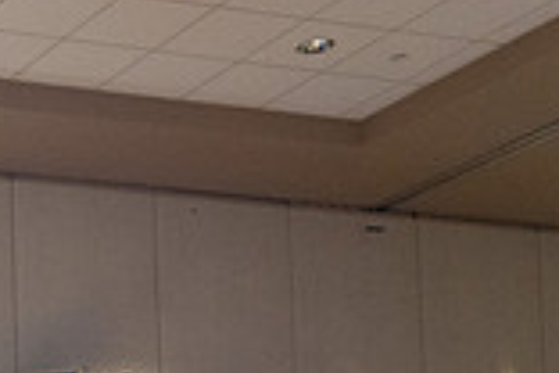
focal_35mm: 108
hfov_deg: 16.6
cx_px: -362
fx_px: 1677
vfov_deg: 11.8
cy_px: 644
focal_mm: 29
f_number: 4
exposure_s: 1/200
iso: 6400
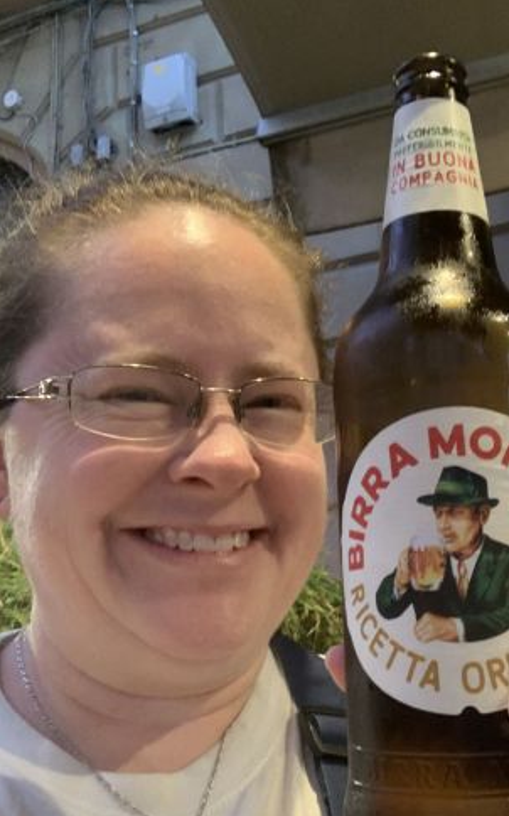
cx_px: 349
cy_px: 491
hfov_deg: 30.2
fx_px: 933
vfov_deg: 46.9
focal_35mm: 42
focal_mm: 2.87
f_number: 2.2
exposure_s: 1/25
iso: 320
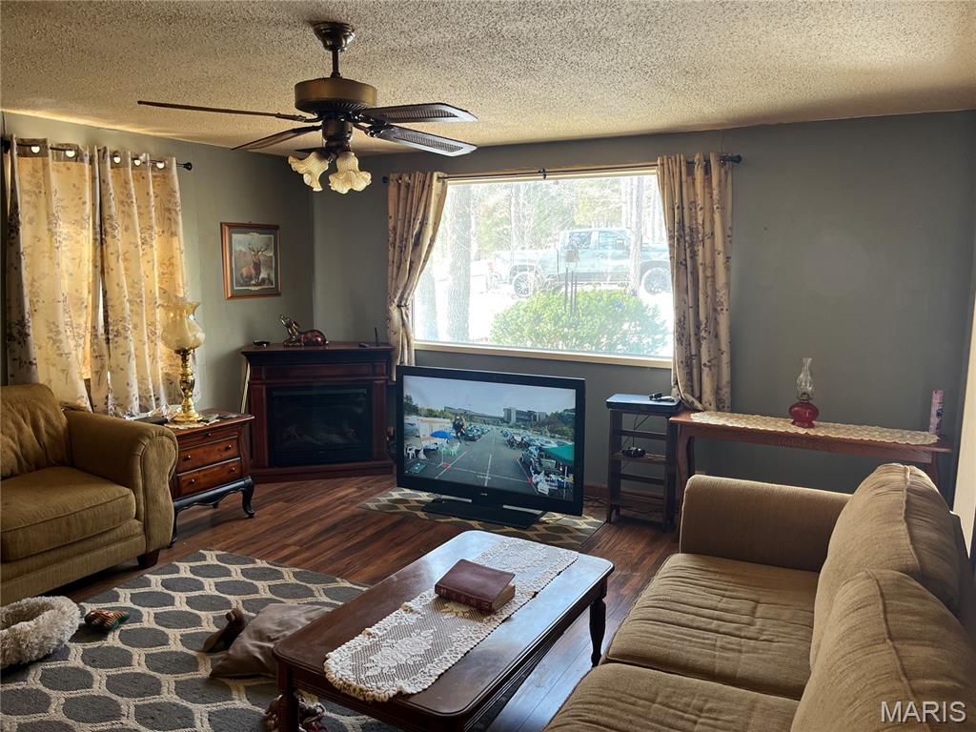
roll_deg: -0.2
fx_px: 733
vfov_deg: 53.1
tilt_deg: -8.6
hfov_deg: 67.3
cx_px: 488
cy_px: 366
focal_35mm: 26
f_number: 1.6
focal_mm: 5.1
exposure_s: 1/90
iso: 125
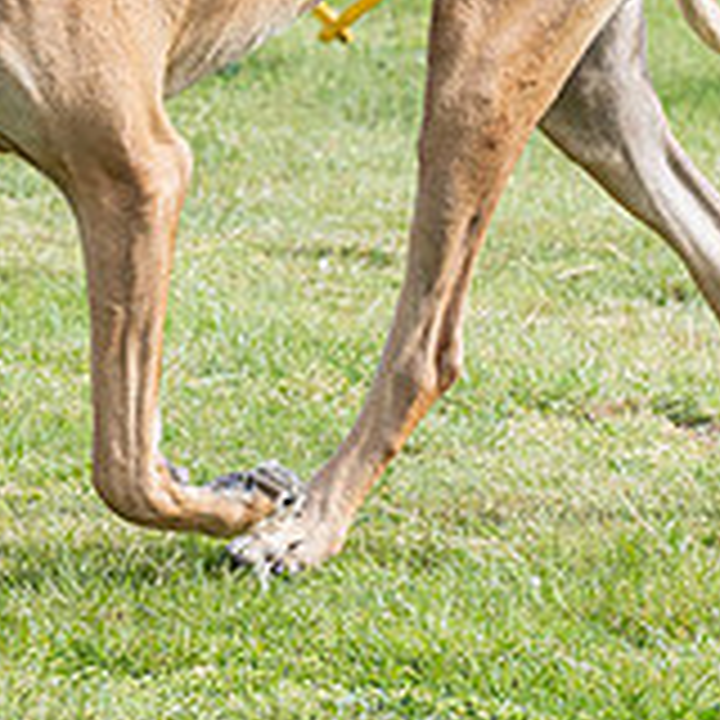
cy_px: -360
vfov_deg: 3.4
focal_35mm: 521
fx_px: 12260
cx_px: -293
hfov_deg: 3.4
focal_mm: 129
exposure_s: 1/1250
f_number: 5.6
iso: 400
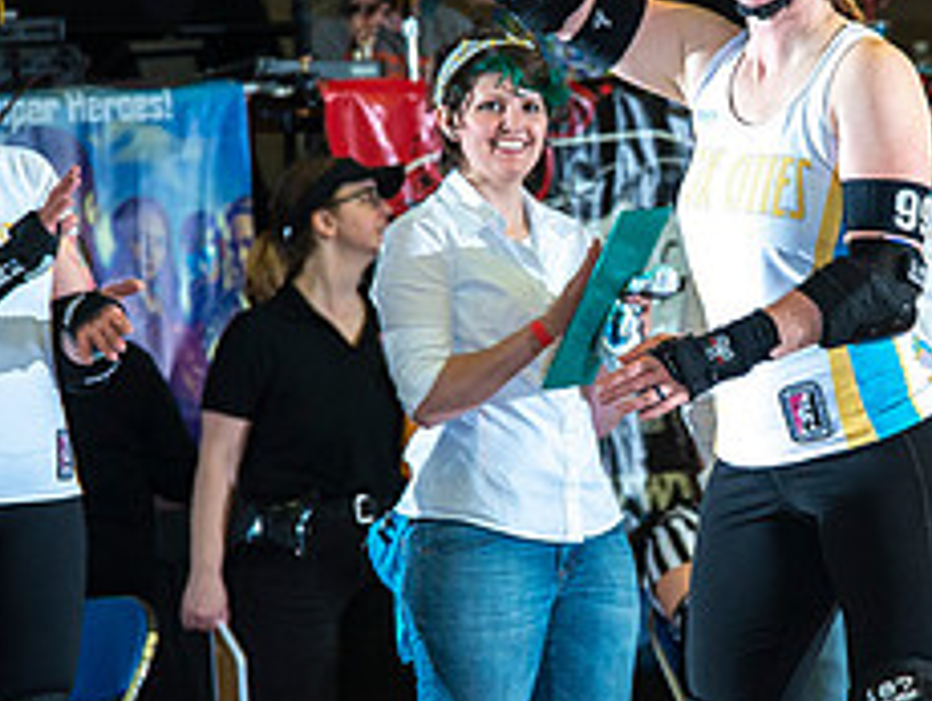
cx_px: 754
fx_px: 13045
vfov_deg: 3.1
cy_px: 403
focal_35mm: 484
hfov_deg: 4.1
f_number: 8
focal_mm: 200
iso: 1600
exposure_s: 1/160
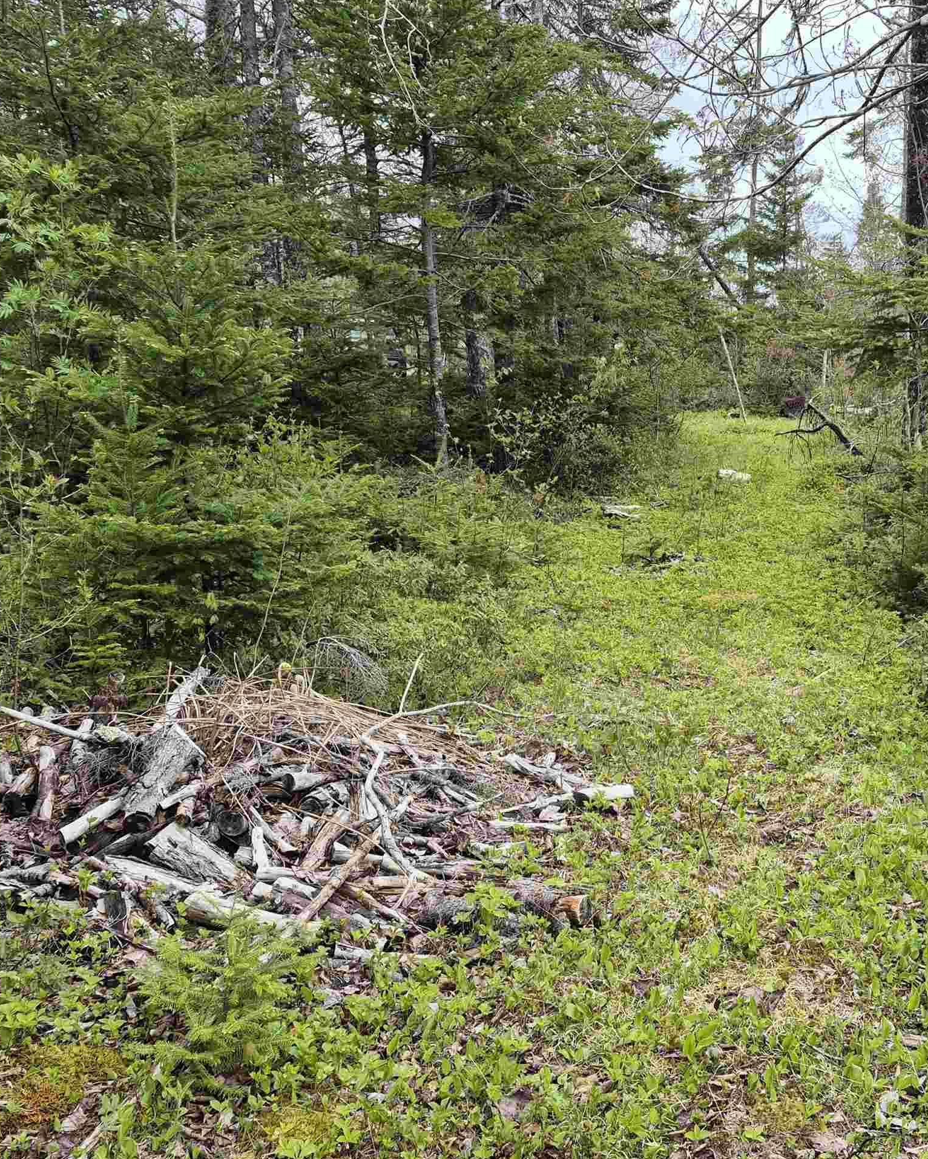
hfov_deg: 39.9
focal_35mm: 36
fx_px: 1236
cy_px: 628
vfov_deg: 50.2
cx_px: 708
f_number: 1.8
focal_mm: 5.4
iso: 25
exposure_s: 1/544
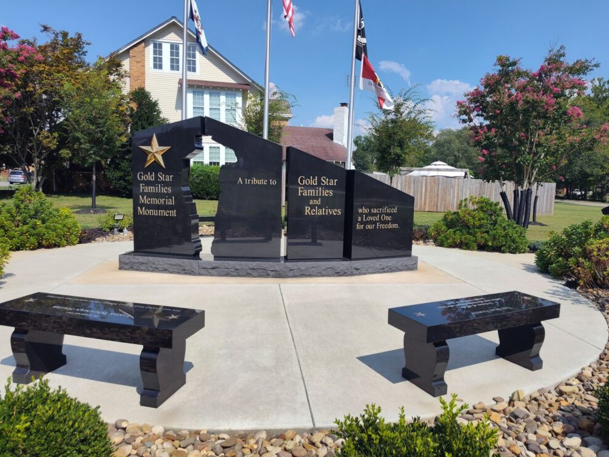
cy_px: 227
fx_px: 422
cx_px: 306
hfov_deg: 71.6
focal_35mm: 24
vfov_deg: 56.8
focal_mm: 5.56
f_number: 1.8
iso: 100
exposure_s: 1/2281
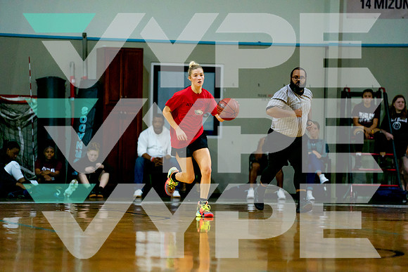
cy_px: 136
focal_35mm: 200
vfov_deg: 6.9
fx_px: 2268
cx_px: 204
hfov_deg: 10.3
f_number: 2.8
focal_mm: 200
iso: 4000
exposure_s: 1/1000
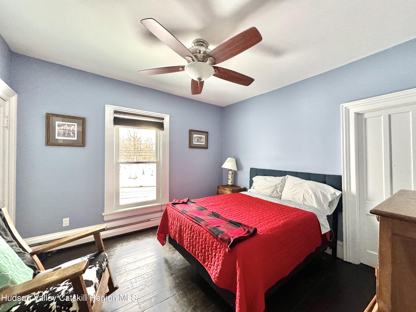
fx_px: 168
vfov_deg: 85.7
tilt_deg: +0.9
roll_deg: +0.9
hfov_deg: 102.1
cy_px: 156
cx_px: 208
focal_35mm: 14
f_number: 2.2
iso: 640
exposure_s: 1/60
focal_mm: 2.22
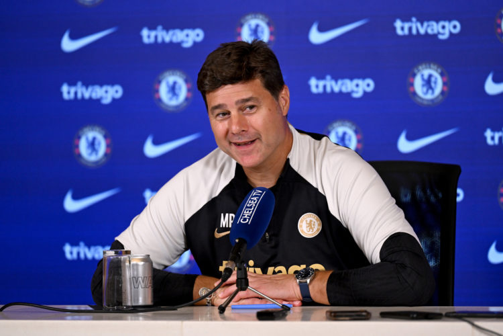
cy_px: 168
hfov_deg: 10.3
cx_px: 252
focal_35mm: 200
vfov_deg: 6.9
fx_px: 2794
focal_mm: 200
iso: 1600
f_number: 3.2
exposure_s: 1/500
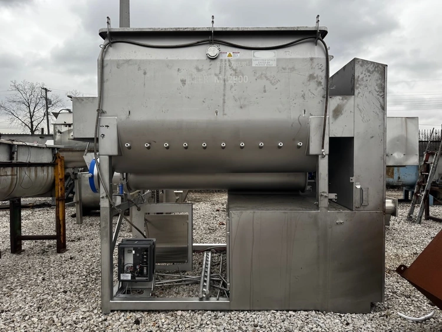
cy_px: 166
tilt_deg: -0.1
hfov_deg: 71.6
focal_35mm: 24
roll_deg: +0.1
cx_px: 221
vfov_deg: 56.8
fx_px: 307
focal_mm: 6.76
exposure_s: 1/436
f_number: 1.78
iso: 80
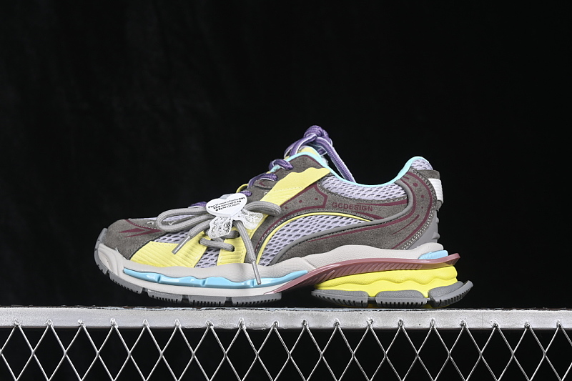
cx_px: 286
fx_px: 1191
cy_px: 190
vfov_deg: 18.2
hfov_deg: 27.0
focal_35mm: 75
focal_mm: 50
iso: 160
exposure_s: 1/80
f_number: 7.1
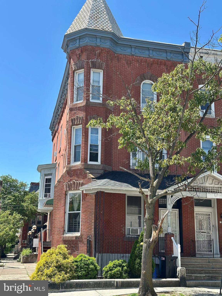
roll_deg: -2.5
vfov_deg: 39.7
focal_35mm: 48
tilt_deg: +14.9
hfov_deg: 30.3
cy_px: 148
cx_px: 111
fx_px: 410
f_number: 1.78
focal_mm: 6.86
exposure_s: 1/2028
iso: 64
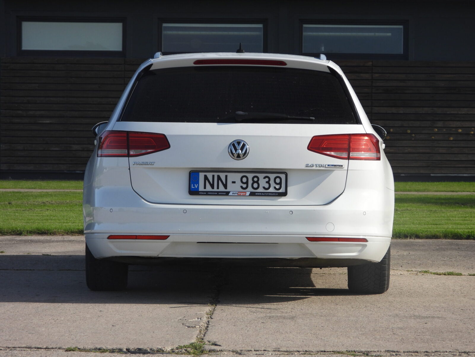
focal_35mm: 125
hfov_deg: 15.8
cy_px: 178
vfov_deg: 11.9
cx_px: 238
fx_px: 1716
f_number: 4
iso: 100
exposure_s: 1/250
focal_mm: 22.5
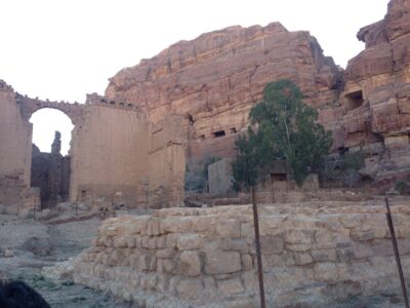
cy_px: 154
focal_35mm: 33
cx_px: 205
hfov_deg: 55.4
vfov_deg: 42.9
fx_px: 391
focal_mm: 4.12
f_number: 2.4
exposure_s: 1/246
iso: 50
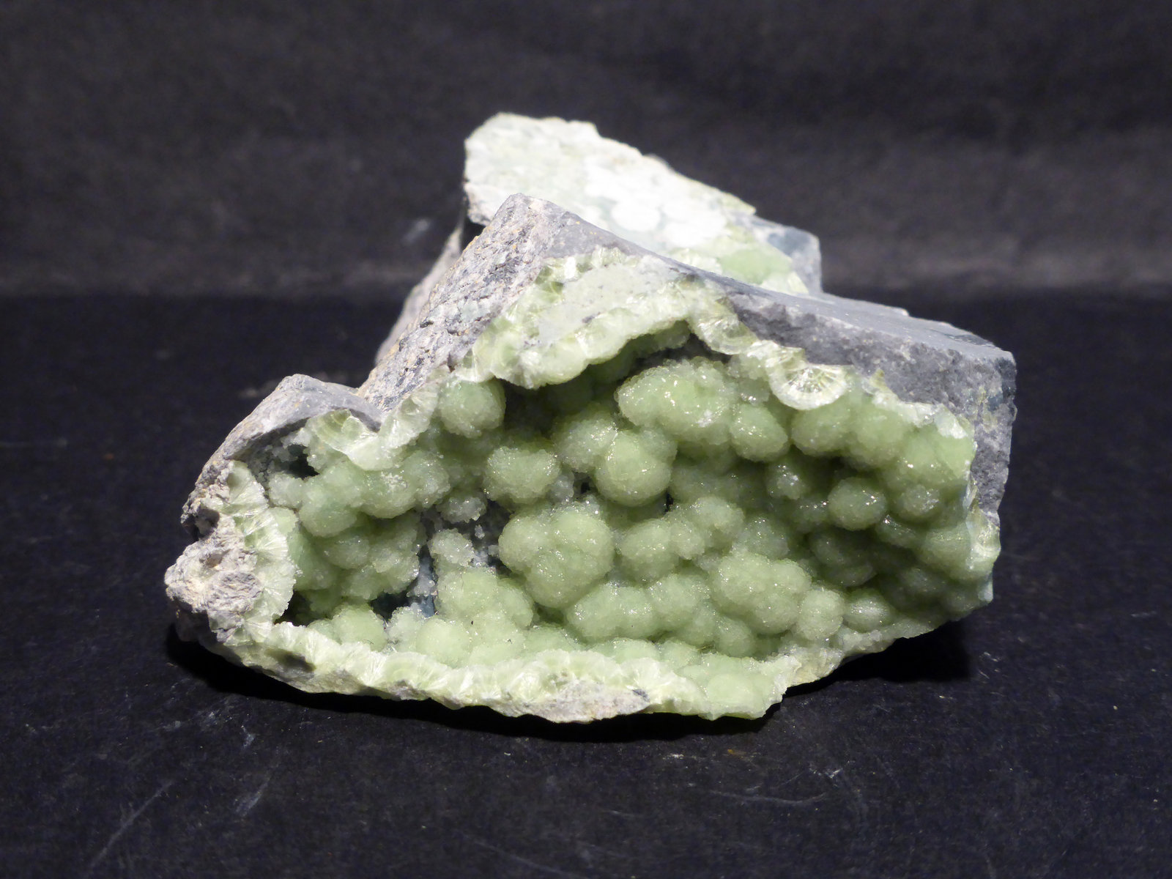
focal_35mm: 65
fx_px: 2201
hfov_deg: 29.8
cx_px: 586
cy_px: 440
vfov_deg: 22.6
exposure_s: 1/15
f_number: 4.8
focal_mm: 11
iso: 400
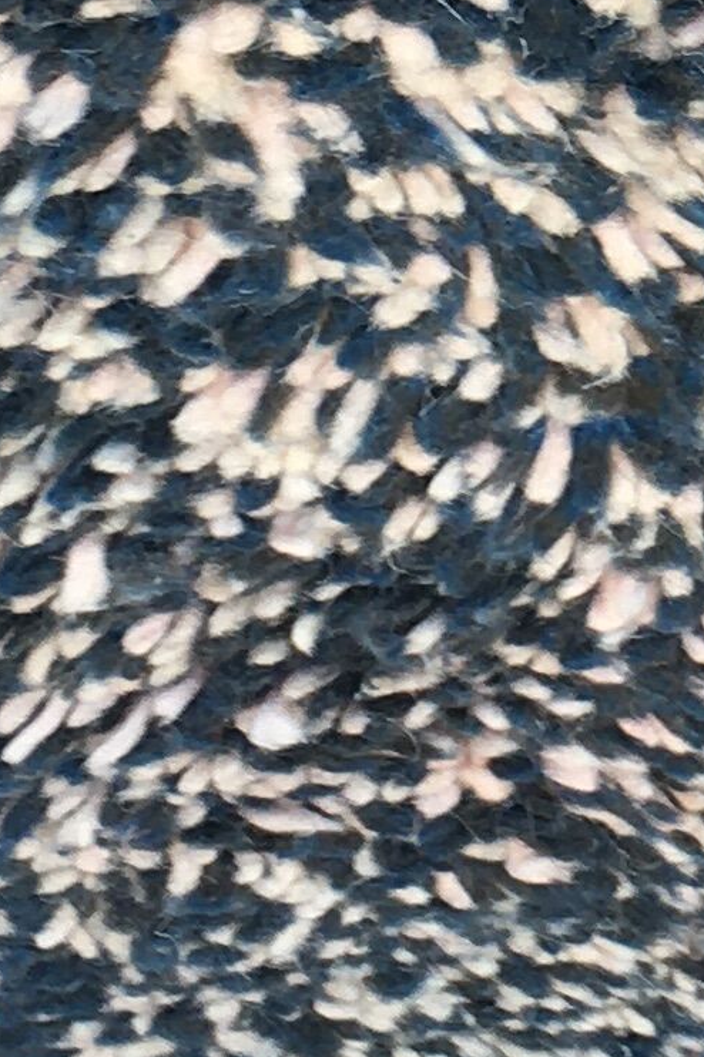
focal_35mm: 164
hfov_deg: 8.2
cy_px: -342
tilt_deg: -47.9
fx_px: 4815
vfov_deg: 12.1
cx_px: 961
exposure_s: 1/120
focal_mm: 4.15
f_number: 2.2
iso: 25
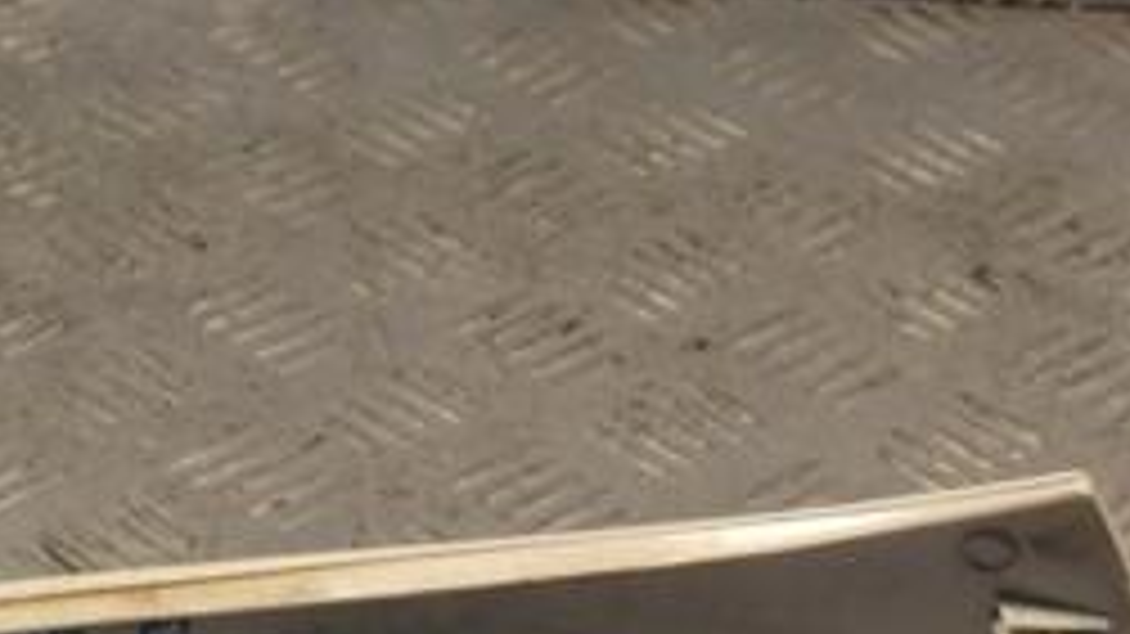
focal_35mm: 158
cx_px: -27
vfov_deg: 7.6
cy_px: 818
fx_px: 4733
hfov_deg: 13.4
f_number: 10
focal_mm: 42
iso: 3200
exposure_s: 1/400
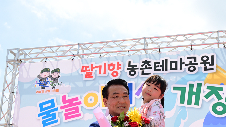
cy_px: 102
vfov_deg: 25.0
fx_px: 282
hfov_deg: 43.5
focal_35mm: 47
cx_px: 138
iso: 80
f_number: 8
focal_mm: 32
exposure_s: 1/200
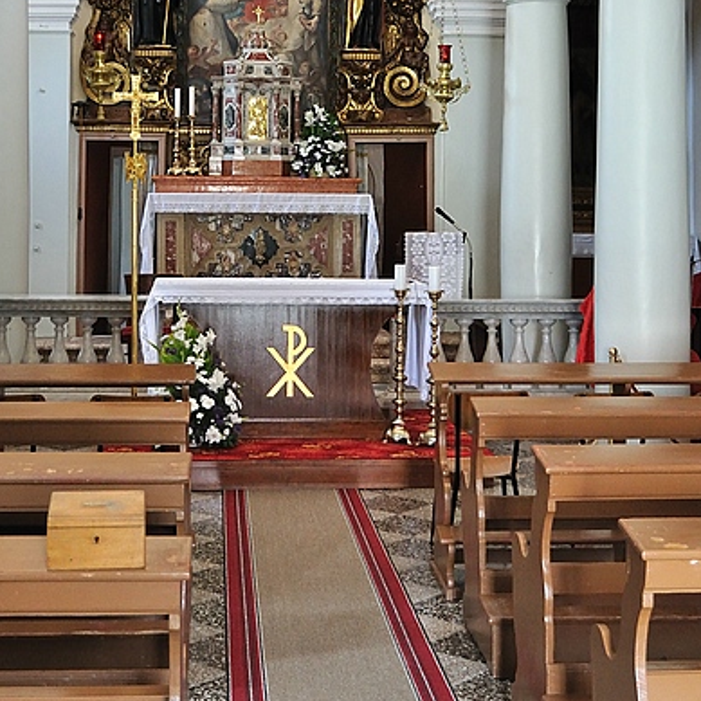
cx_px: 259
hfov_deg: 29.0
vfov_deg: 28.3
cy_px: 119
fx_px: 1352
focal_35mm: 59
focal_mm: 24
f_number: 4.5
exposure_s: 1/30
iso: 1100
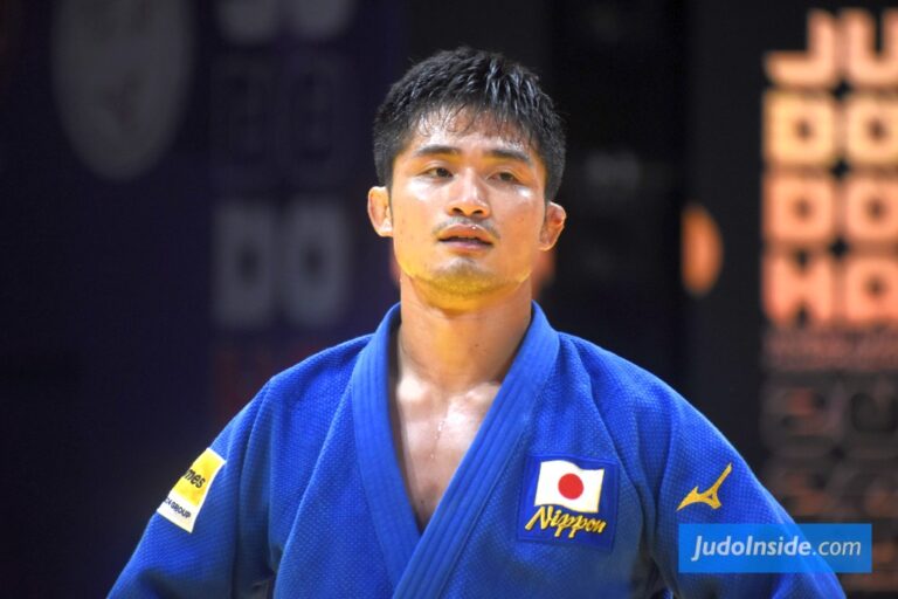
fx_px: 10476
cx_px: 449
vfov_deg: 3.3
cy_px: 300
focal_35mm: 420
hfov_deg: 4.9
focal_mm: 280
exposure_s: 1/400
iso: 1600
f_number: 6.3
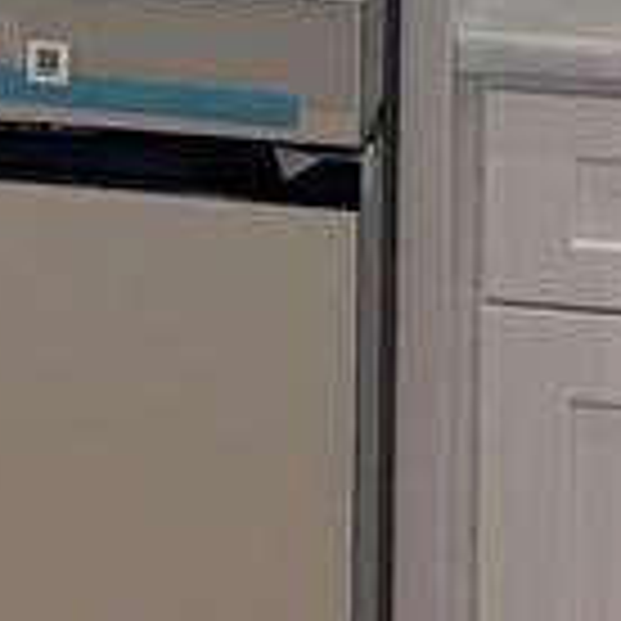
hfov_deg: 11.1
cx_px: 72
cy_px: -482
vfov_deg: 10.5
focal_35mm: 157
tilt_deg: -3.3
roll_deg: -0.7
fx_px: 3187
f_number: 1.78
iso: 64
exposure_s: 1/147
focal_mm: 6.76
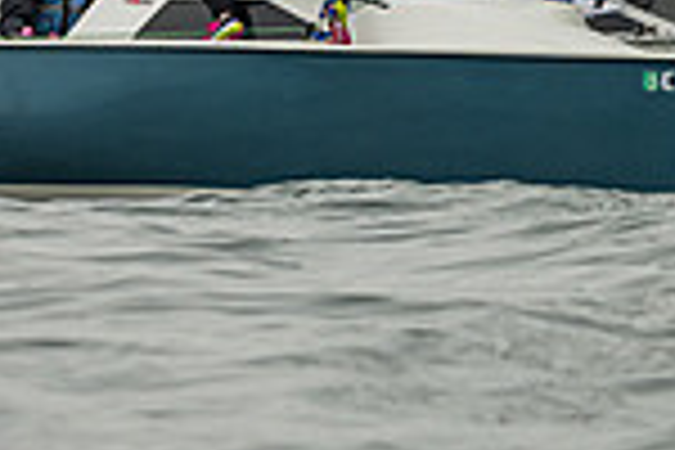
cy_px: -405
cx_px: 529
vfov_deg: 1.7
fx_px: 15486
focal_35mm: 826
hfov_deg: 2.5
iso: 220
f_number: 5
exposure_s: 1/4000
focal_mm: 200
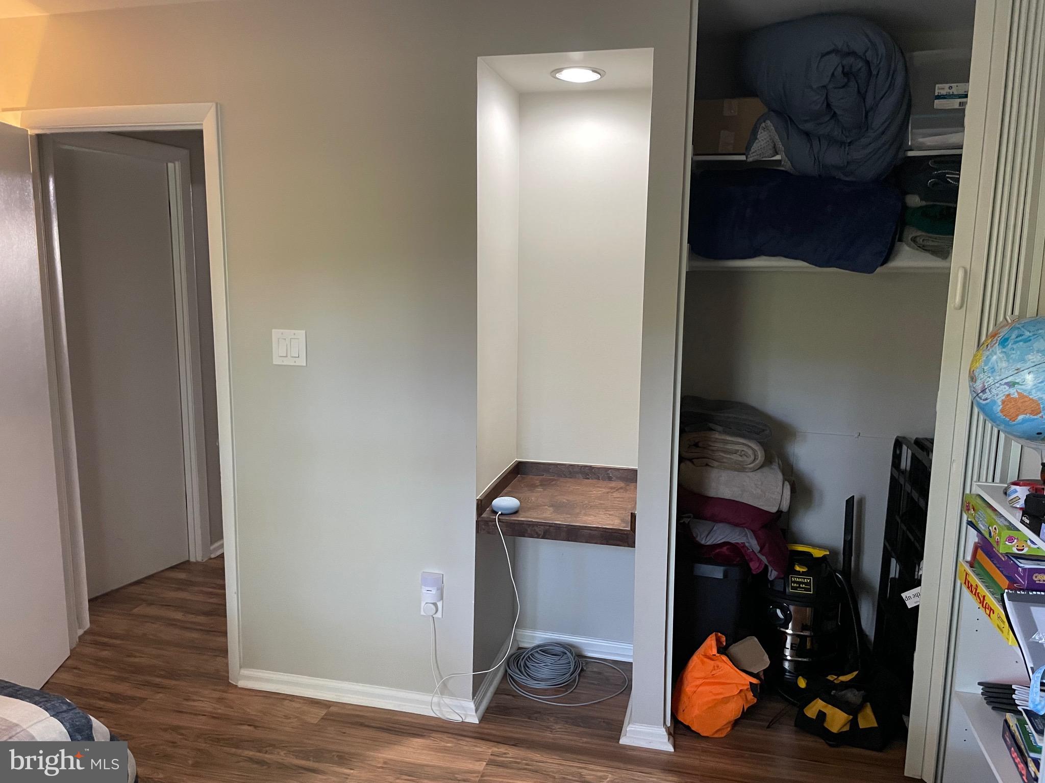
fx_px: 785
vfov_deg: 53.1
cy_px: 392
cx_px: 522
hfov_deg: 67.3
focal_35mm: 26
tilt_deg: -8.5
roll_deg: -1.3
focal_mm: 4.2
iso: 320
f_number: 1.6
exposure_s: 1/60
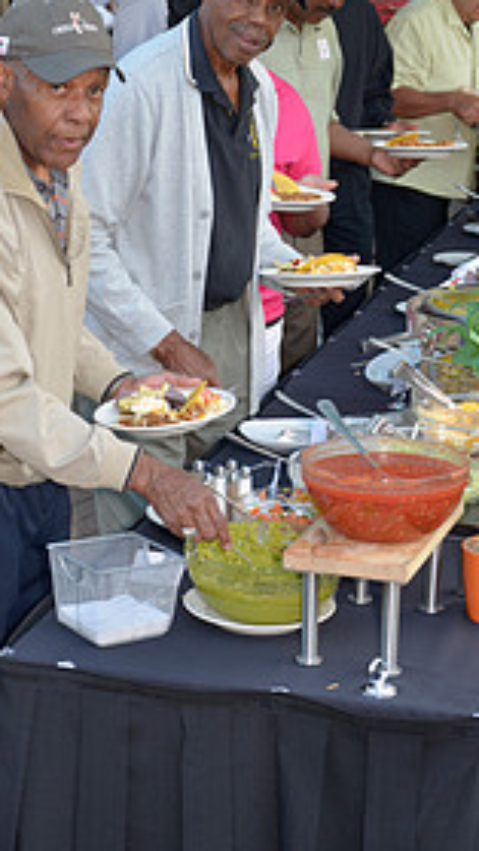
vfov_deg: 21.1
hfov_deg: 12.0
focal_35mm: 101
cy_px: 476
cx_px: 146
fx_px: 2280
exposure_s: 1/80
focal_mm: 40
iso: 140
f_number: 4
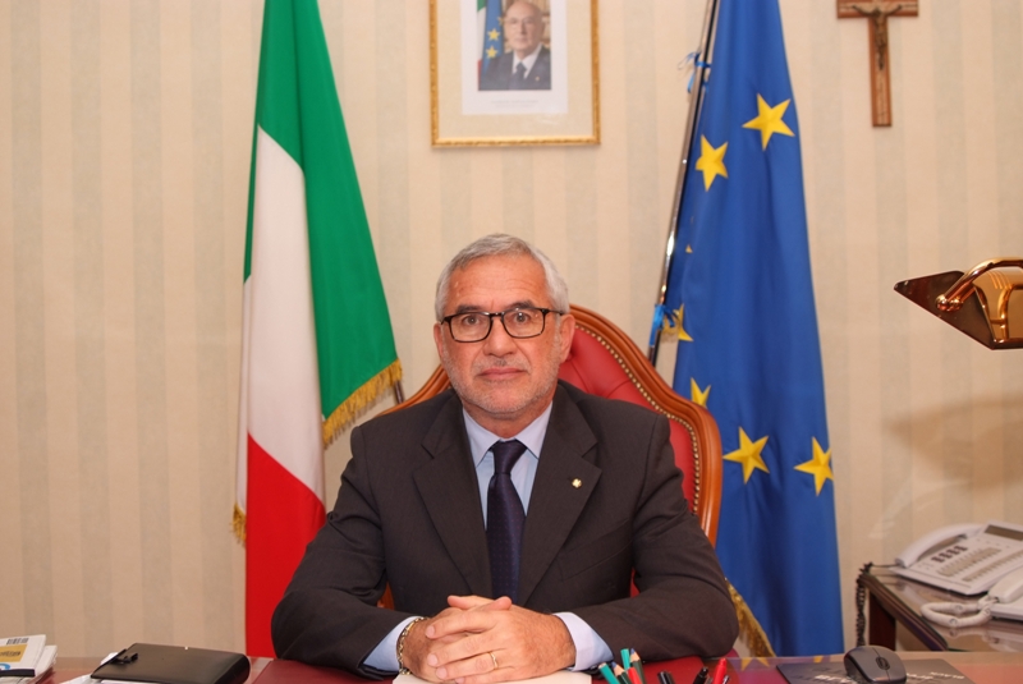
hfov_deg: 37.5
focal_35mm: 53
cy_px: 342
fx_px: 1507
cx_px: 512
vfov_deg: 25.6
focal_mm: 35
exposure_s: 1/60
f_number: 4.5
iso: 200
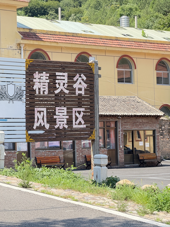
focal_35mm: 120
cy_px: 114
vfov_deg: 16.4
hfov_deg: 12.3
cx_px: 85
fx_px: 786
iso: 64
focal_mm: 15.66
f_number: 2.8
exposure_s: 1/423
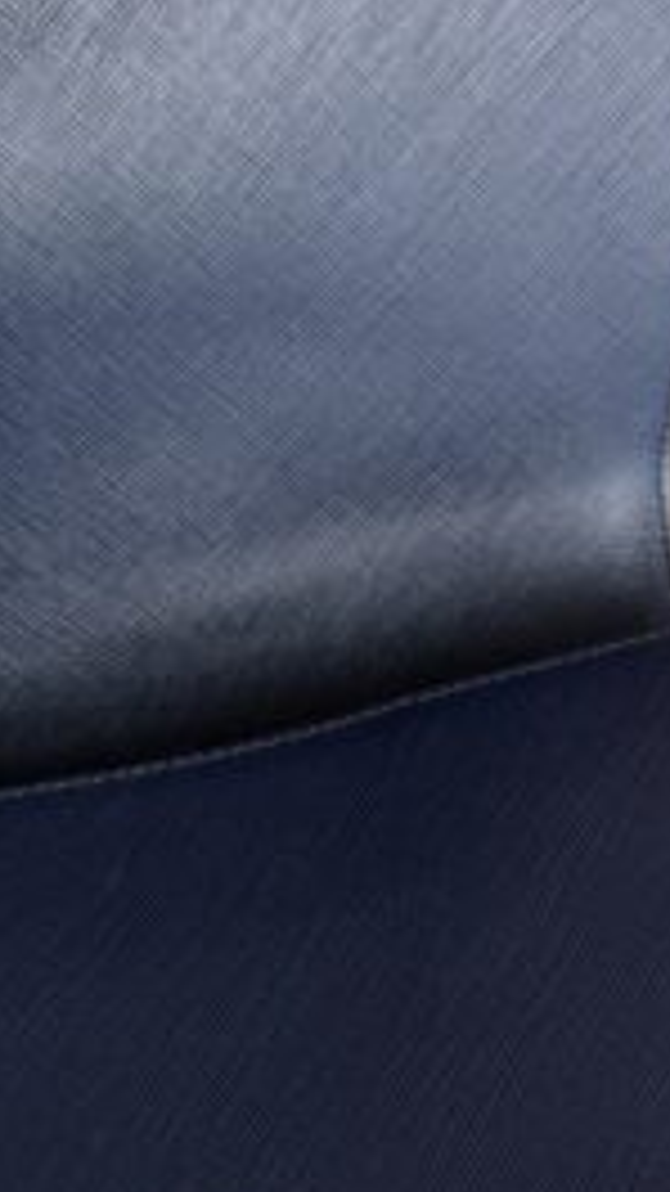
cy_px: 891
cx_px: 40
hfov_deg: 15.1
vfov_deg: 26.5
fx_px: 2496
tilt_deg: -59.9
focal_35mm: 79
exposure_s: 1/120
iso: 100
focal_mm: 6.76
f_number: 1.78
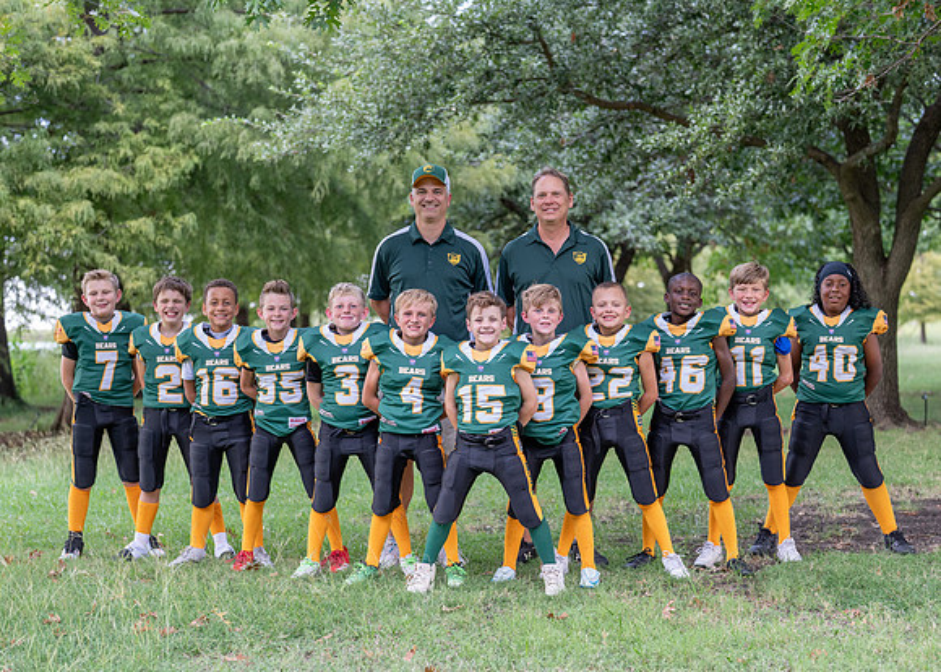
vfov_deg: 20.6
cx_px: 495
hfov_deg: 28.6
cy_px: 406
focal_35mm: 69
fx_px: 1848
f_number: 2.2
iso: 320
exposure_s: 1/320
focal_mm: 50
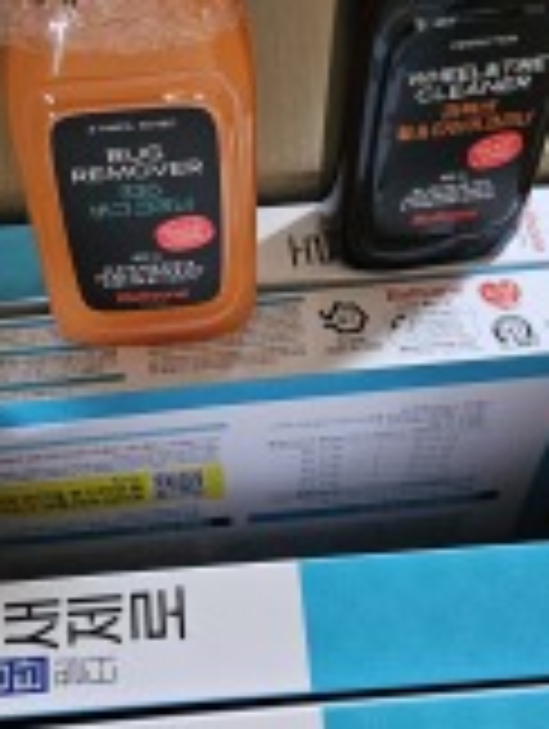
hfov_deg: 28.6
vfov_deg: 37.3
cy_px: 302
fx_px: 1076
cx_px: 216
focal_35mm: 51
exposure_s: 1/24
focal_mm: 5.4
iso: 640
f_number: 1.8
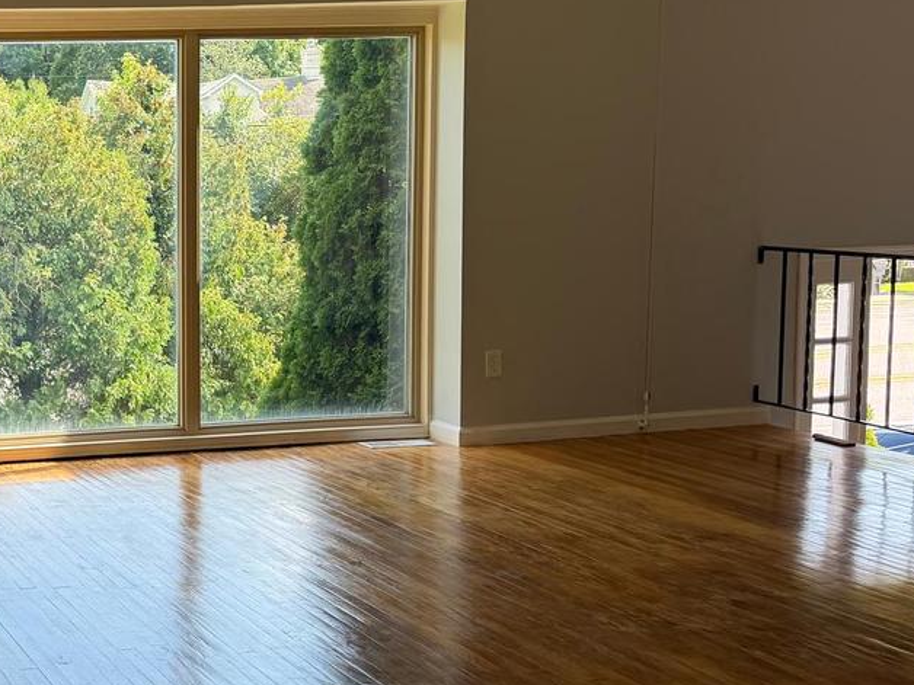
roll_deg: +0.8
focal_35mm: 55
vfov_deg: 26.5
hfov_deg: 31.1
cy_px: 301
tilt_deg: -5.0
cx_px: -89
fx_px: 1452
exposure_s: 1/333
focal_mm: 6.76
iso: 80
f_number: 1.78
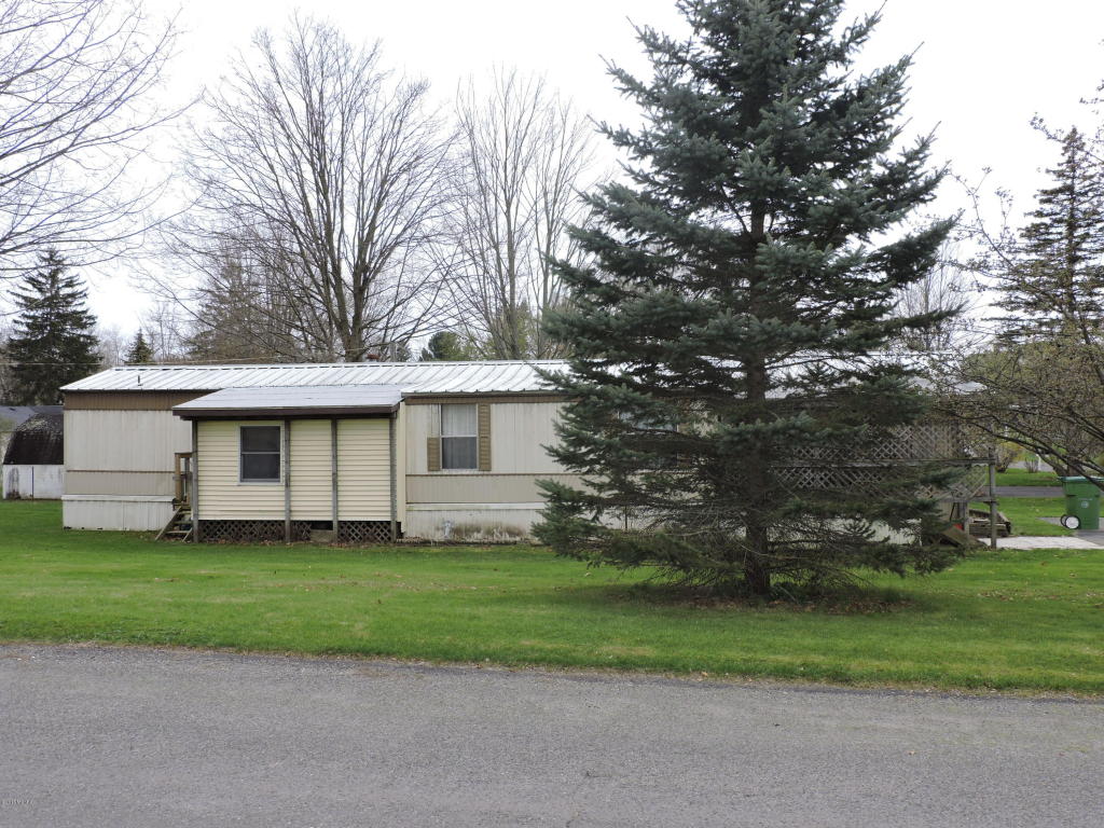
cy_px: 414
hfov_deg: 55.4
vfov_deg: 42.9
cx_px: 552
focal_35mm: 33
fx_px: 1052
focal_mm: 5.9
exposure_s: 1/500
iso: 100
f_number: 3.2
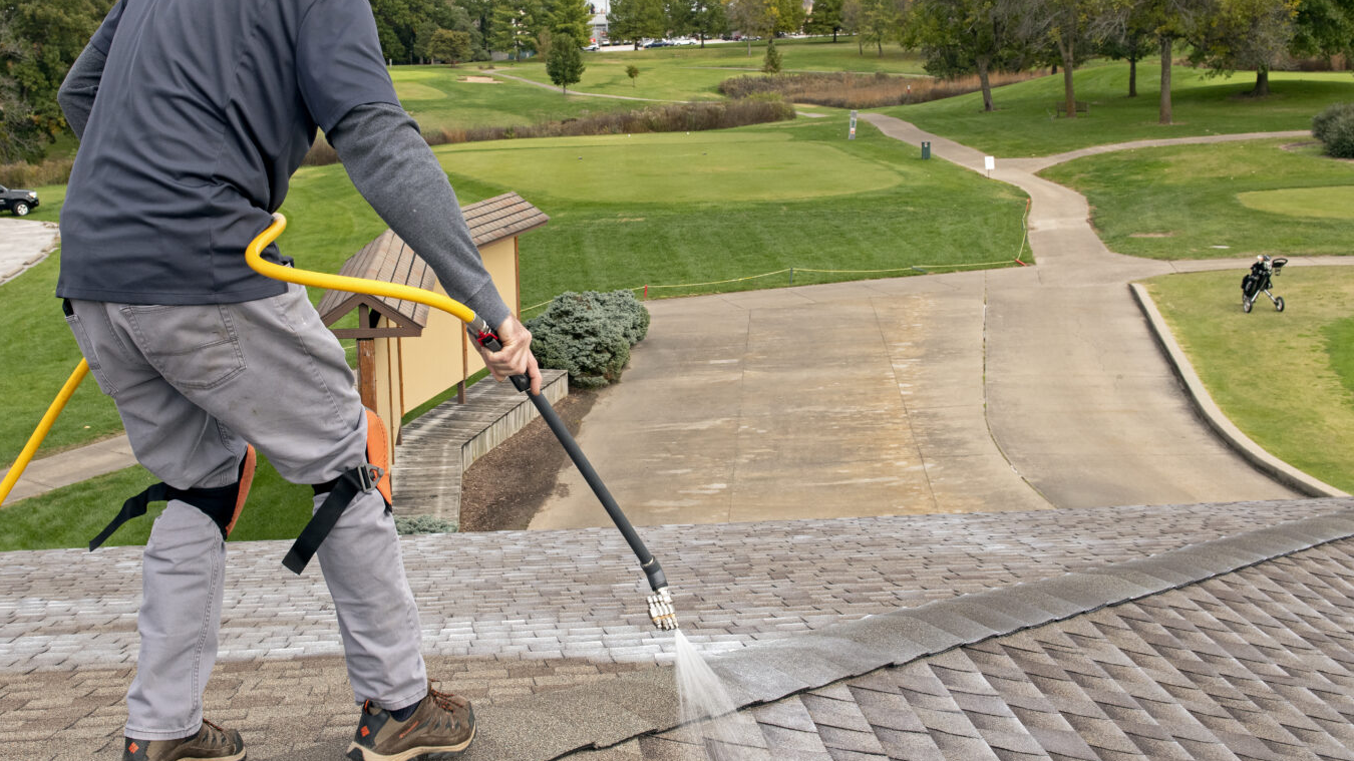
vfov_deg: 26.5
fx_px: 1615
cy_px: 334
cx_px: 560
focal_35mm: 45
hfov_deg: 45.3
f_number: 9
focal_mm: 29
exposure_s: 1/320
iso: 400
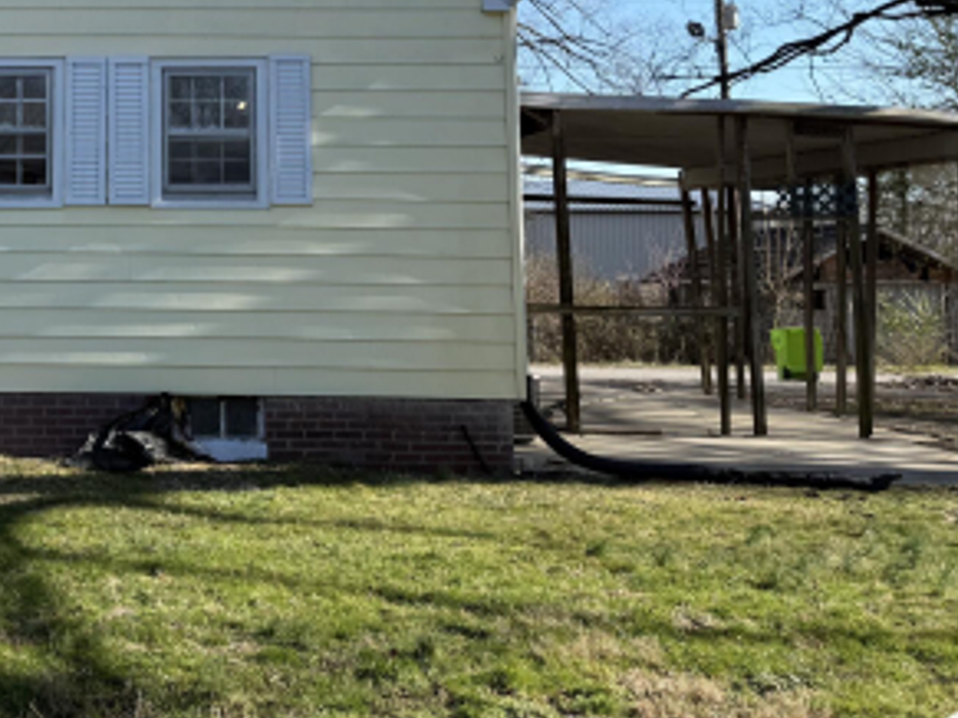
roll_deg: +0.2
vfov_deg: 25.8
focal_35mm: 55
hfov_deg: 32.7
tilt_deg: +6.8
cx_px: 44
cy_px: 82
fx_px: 1522
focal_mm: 6.76
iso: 80
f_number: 1.78
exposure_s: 1/2232
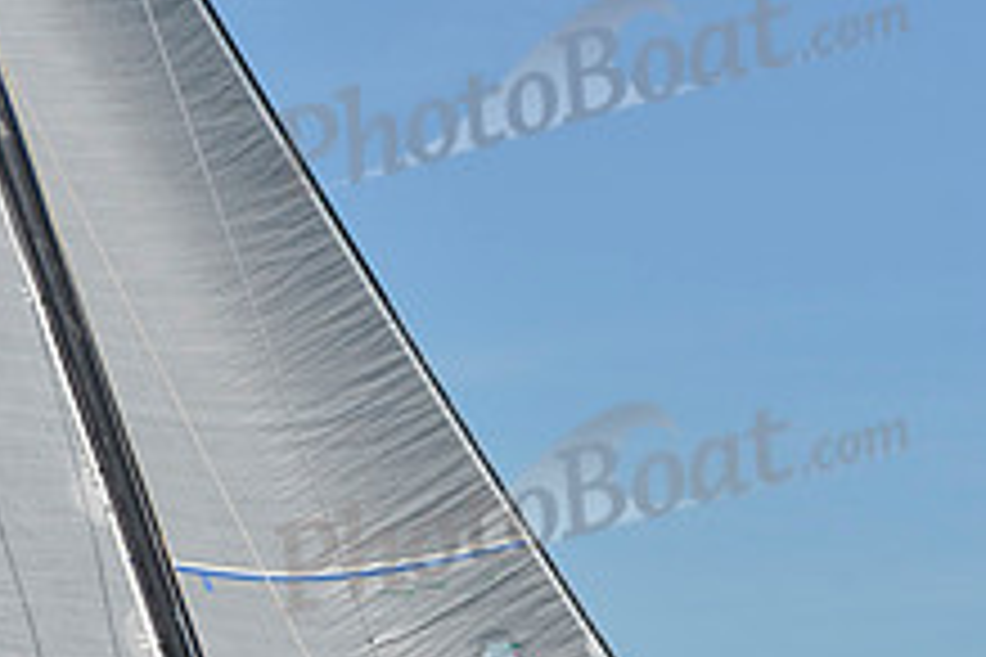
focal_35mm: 185
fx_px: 5067
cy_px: 794
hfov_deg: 11.0
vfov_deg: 7.4
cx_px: 45
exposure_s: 1/1250
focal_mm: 70
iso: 280
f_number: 8
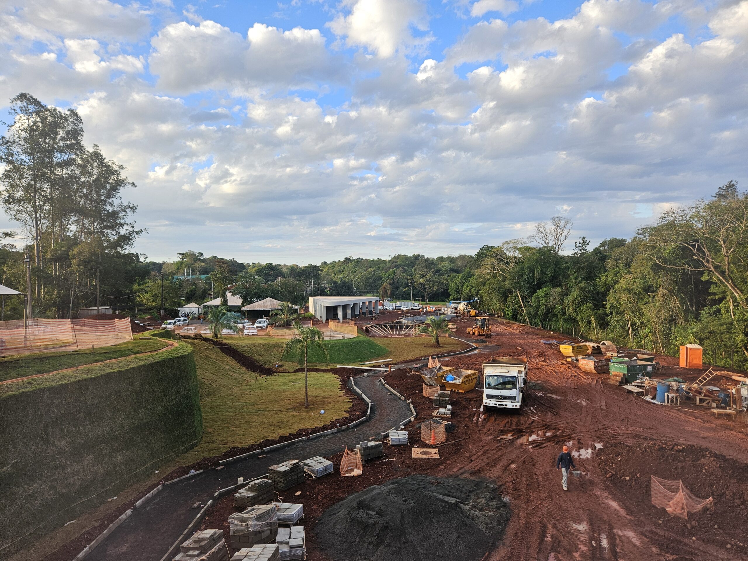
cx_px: 374
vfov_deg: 58.9
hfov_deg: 73.9
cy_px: 280
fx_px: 497
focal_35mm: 23
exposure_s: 1/180
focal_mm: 5.4
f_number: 1.8
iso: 64
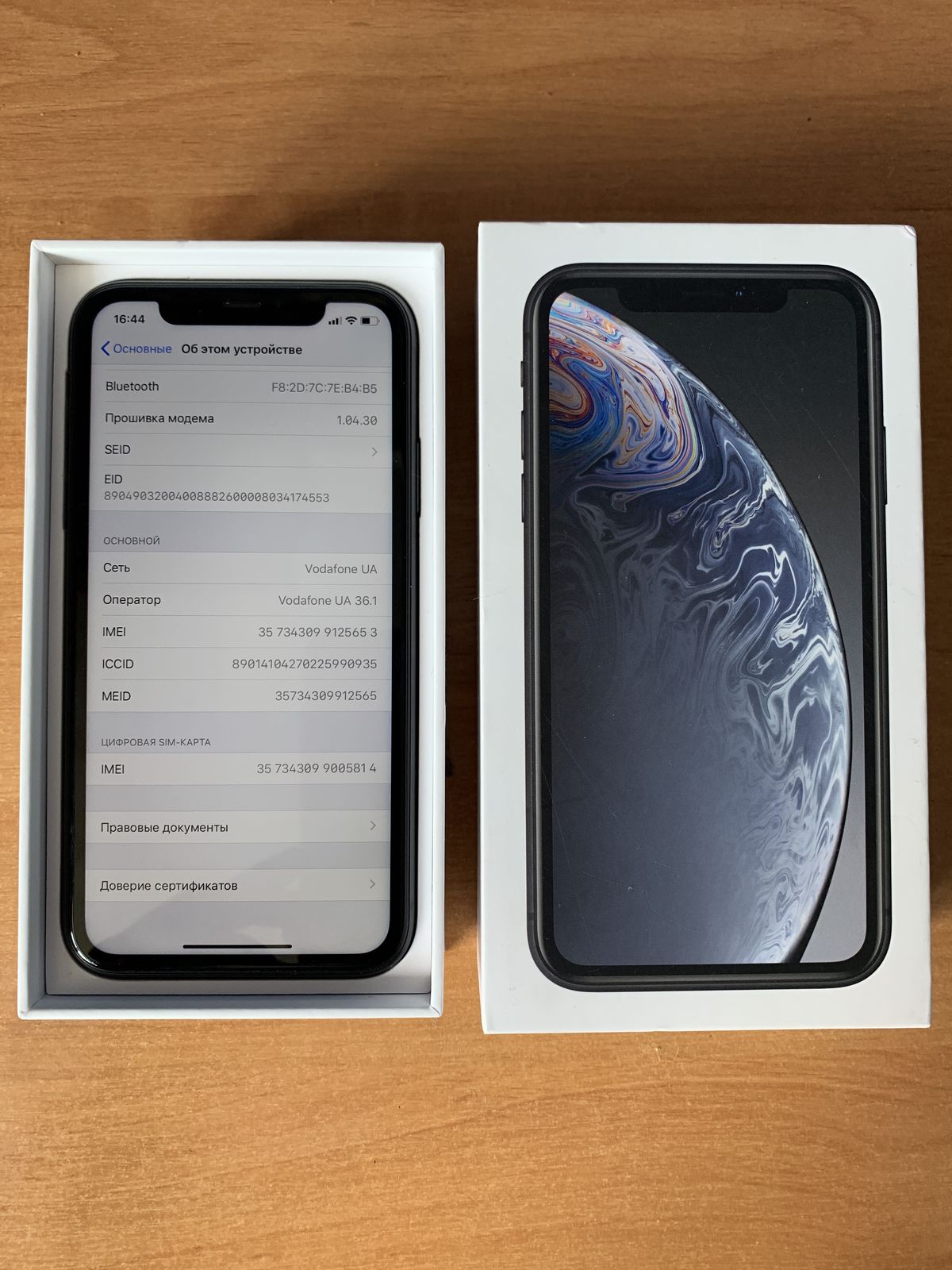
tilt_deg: -87.3
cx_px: 476
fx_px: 953
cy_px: 635
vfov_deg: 67.3
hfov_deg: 53.1
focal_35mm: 26
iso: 64
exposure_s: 1/121
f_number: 1.8
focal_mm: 4.25
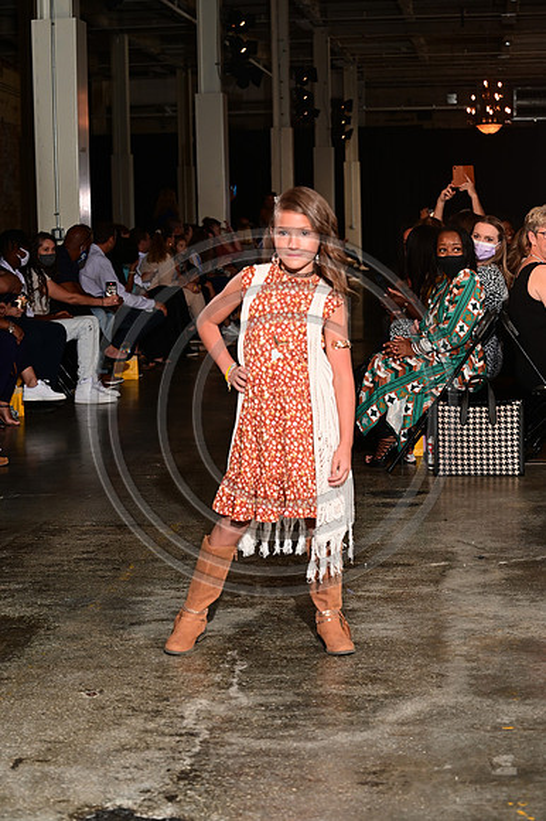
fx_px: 1594
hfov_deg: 19.4
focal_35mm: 70
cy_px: 410
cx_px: 273
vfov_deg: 28.9
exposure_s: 1/125
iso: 1000
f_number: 6.3
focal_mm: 70
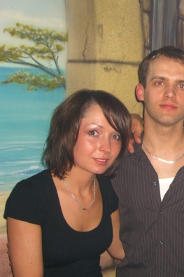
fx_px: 460
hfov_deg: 21.3
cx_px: 207
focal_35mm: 60
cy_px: 132
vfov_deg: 33.4
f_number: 2.8
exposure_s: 1/60
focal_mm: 7.9
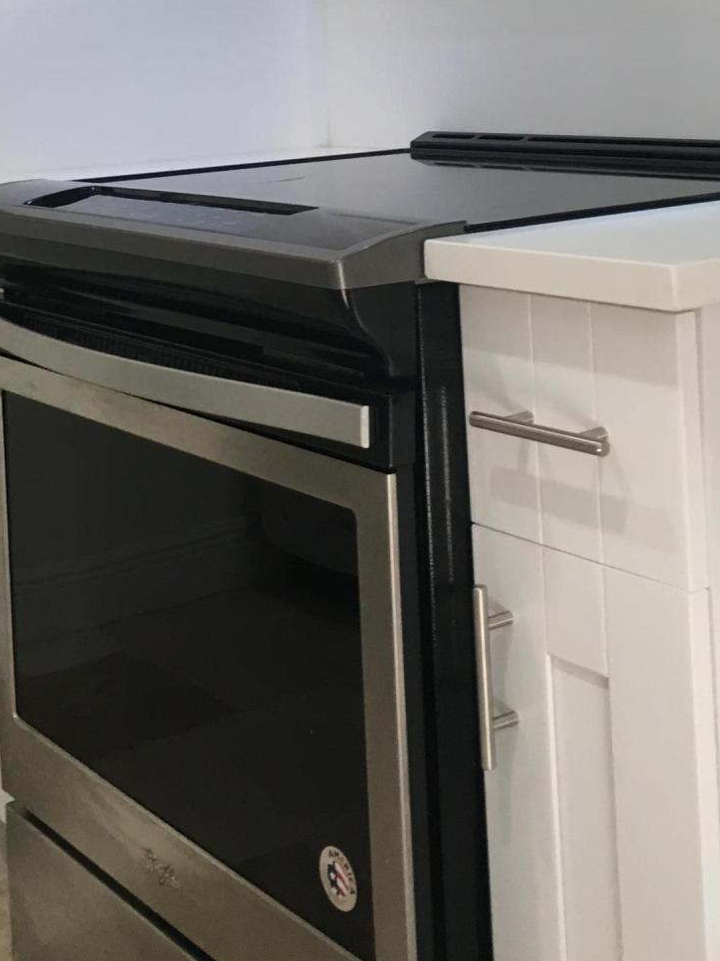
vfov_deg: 31.0
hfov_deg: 24.4
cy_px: 133
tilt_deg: -2.6
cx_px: 279
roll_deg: +3.0
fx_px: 1664
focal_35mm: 60
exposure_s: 1/30
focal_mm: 4.15
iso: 40
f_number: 2.2
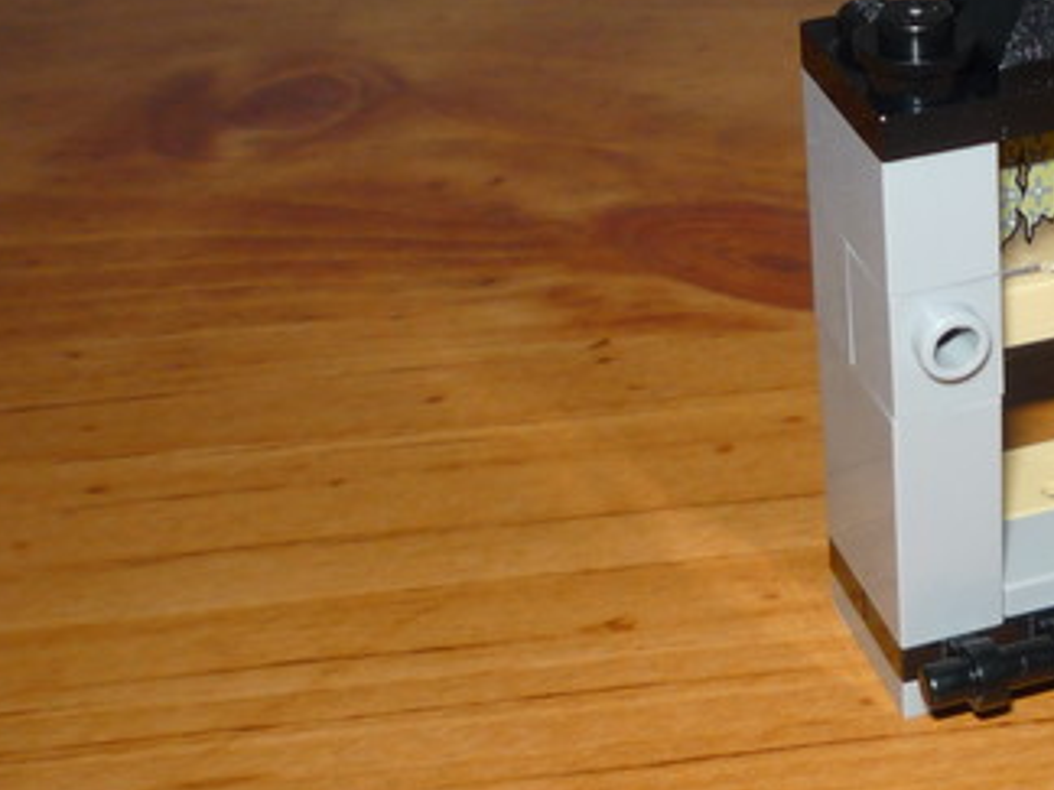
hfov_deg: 21.1
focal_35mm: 89
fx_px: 2710
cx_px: 1100
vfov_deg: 16.5
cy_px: 603
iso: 100
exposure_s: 1/30
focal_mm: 5.2
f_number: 4
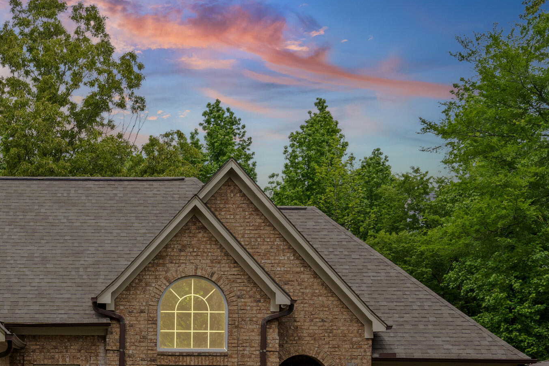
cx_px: 10
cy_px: 333
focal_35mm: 73
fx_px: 1113
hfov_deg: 26.4
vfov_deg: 18.3
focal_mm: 34
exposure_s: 1/400
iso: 800
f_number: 9
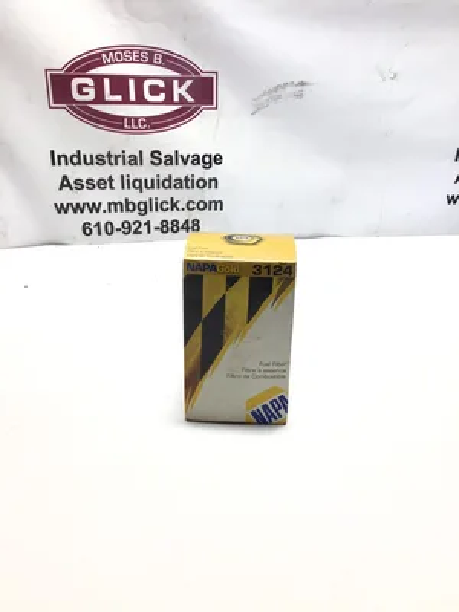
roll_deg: -1.1
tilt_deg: -21.2
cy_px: 306
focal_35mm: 31
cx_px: 230
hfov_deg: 45.4
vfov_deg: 58.4
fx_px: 548
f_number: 2.4
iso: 32
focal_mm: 3.3
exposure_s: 1/120
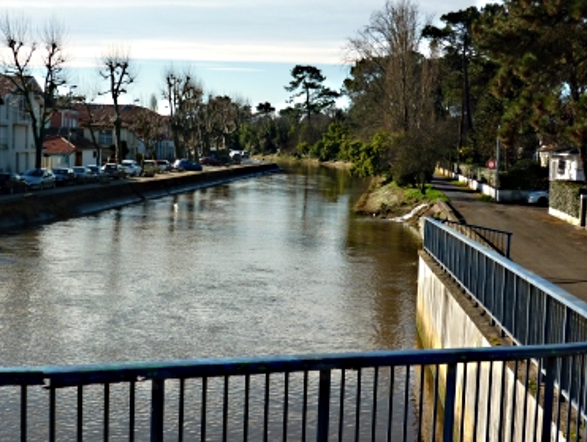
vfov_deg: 26.1
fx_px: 951
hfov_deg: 34.3
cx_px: 275
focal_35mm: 56
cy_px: 215
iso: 80
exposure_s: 1/800
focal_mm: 8.6
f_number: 3.3
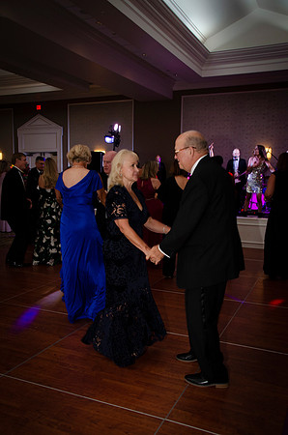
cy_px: 218
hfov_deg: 39.8
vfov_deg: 57.3
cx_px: 144
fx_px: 398
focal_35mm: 33
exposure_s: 1/40
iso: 1250
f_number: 3.5
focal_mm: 22
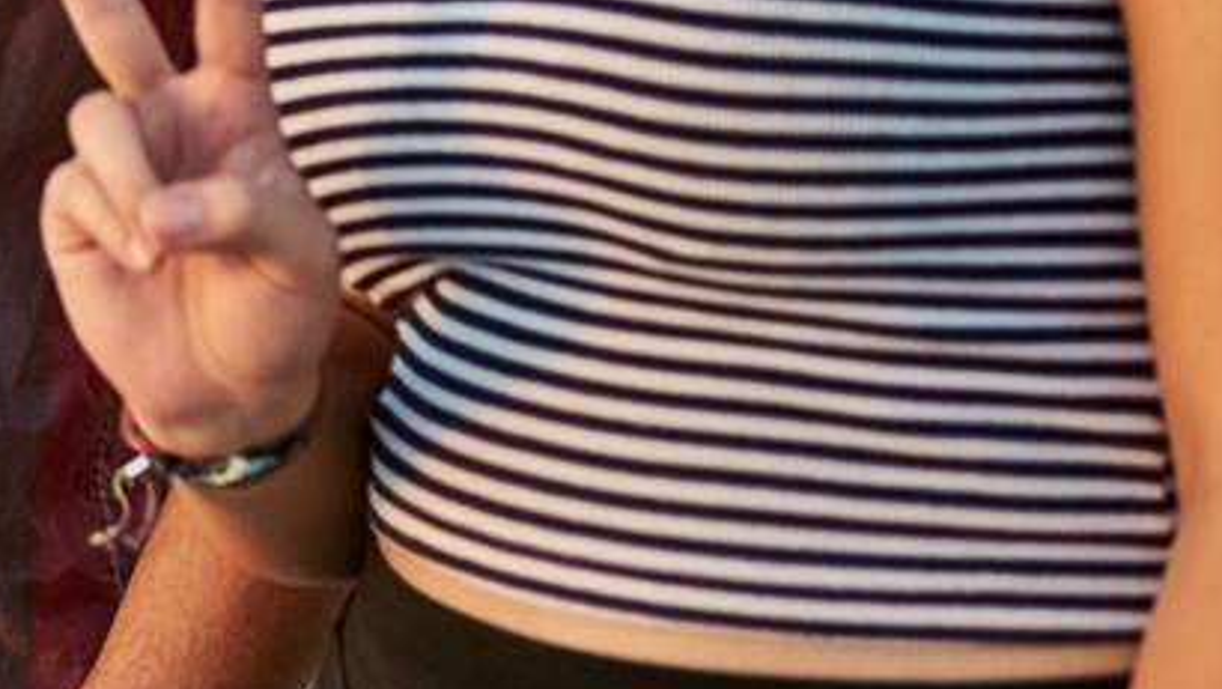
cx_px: -966
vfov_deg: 5.1
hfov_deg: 8.8
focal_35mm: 235
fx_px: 7618
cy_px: -758
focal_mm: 50
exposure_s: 1/800
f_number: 2
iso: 250
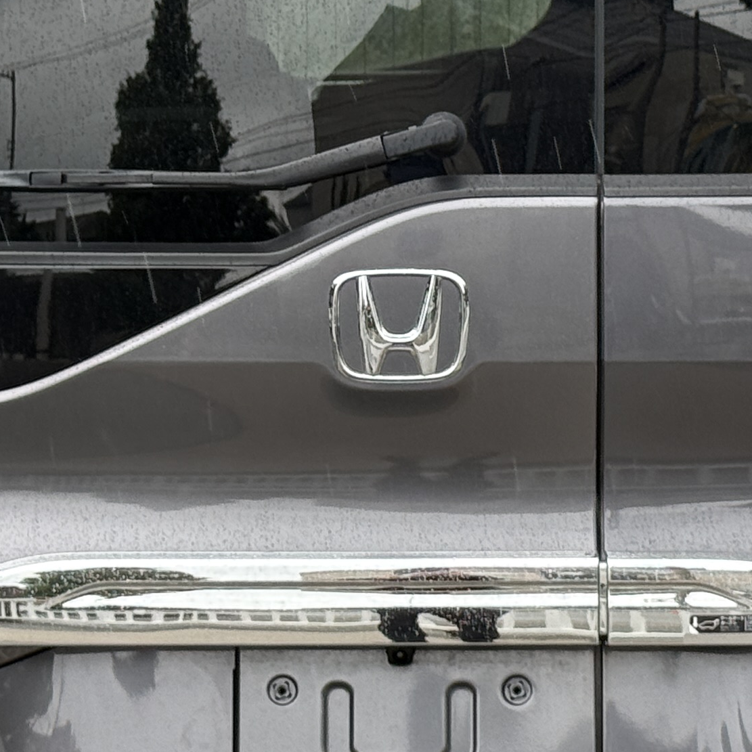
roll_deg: +1.1
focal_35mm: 154
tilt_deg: -5.7
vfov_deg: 11.3
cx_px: 394
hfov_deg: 11.3
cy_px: 333
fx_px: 3785
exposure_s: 1/247
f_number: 1.78
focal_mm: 6.76
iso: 64
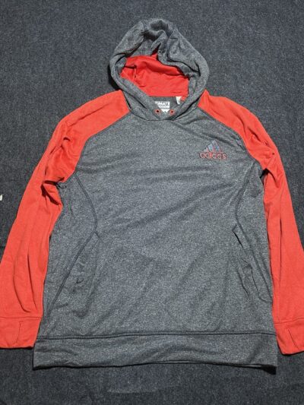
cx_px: 152
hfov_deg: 53.1
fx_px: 304
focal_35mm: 26
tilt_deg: -55.7
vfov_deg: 67.3
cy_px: 202
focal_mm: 4.2
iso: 80
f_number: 1.6
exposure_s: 1/50
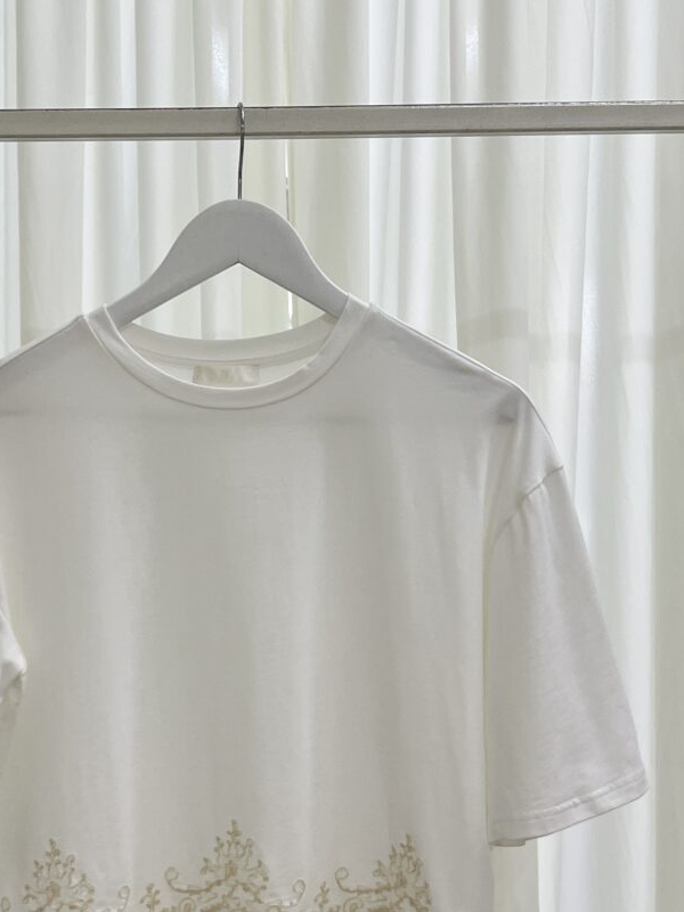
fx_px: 1370
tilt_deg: -5.5
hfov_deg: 27.9
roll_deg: +0.6
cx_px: 234
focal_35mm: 52
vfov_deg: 36.8
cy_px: 495
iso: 125
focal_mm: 5.7
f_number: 1.5
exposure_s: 1/100
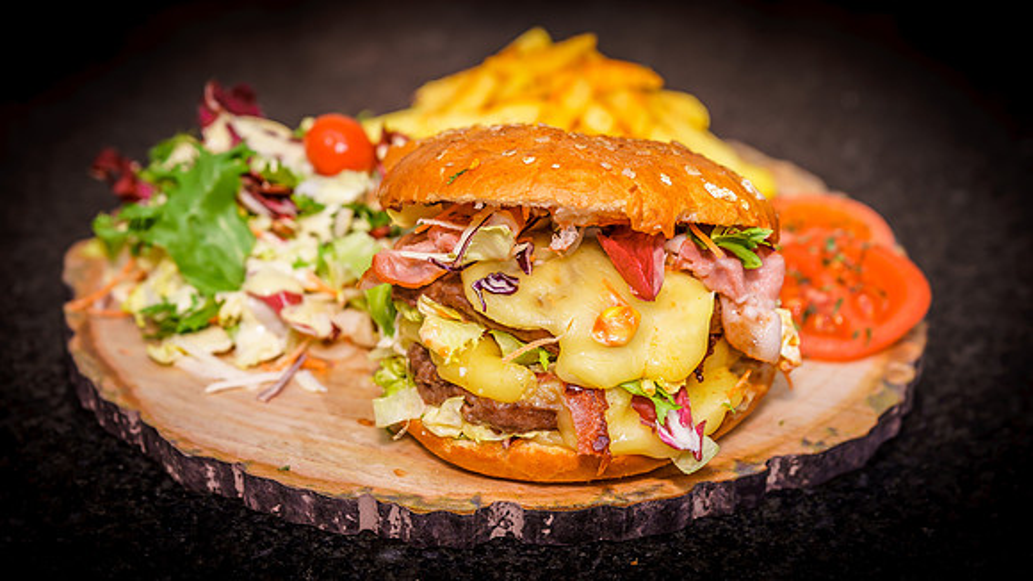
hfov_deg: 26.0
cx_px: 534
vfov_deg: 14.8
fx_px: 2238
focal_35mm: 82
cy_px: 335
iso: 100
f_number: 4
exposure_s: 1/250
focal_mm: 70
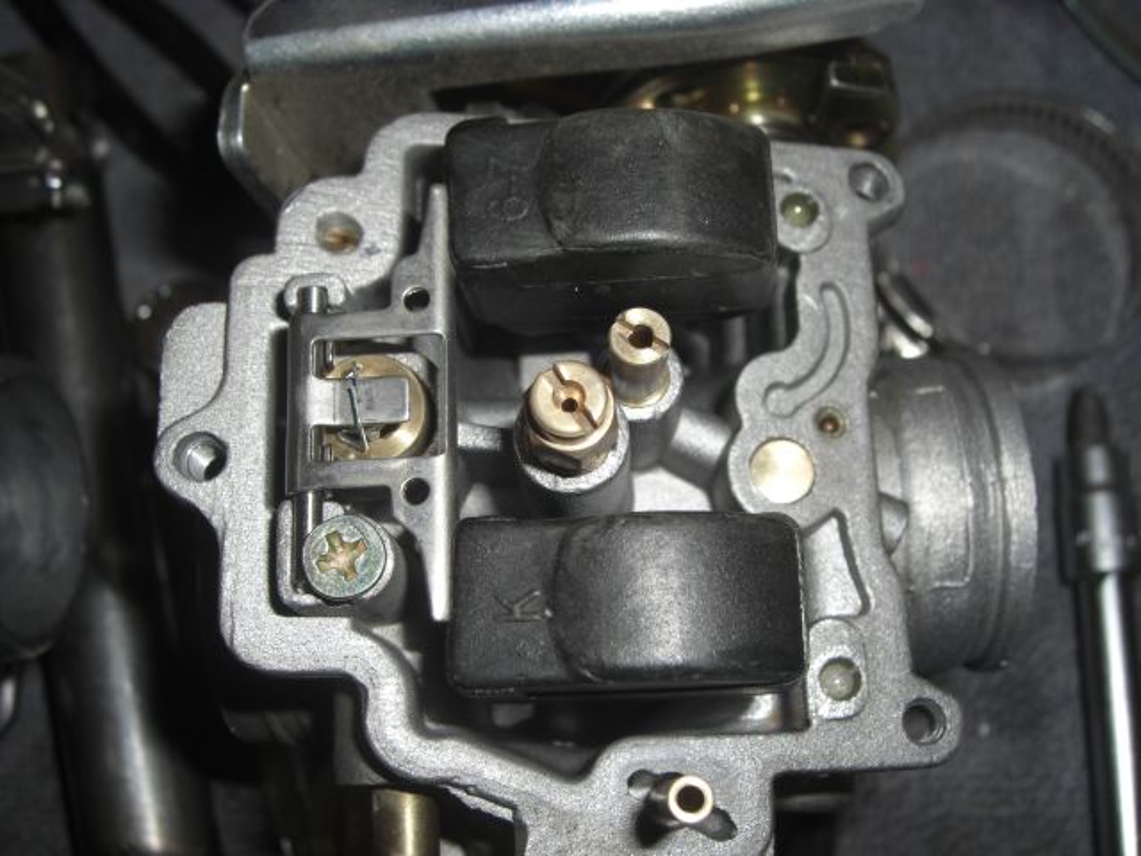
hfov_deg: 49.0
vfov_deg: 37.7
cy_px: 428
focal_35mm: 38
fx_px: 1253
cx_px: 570
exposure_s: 1/60
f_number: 4
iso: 80
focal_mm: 7.9
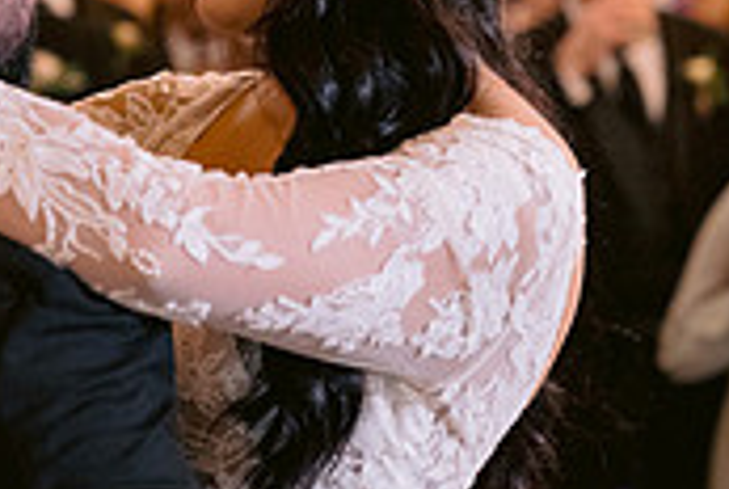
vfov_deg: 5.8
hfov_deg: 8.6
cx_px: 287
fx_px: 4828
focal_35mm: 238
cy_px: 213
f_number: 2.8
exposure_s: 1/50
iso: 1250
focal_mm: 70
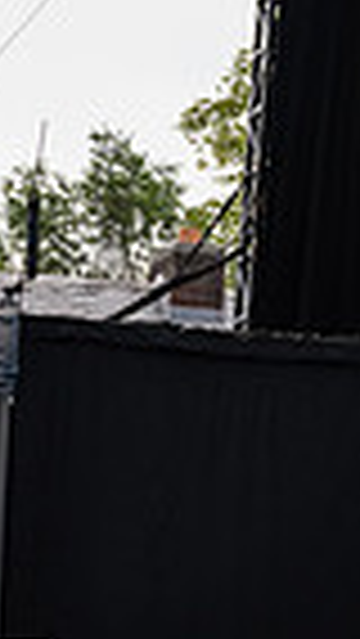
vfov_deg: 20.7
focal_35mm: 103
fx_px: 1746
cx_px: 981
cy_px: 214
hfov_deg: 9.8
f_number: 4.5
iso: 1000
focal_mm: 24
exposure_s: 1/1000
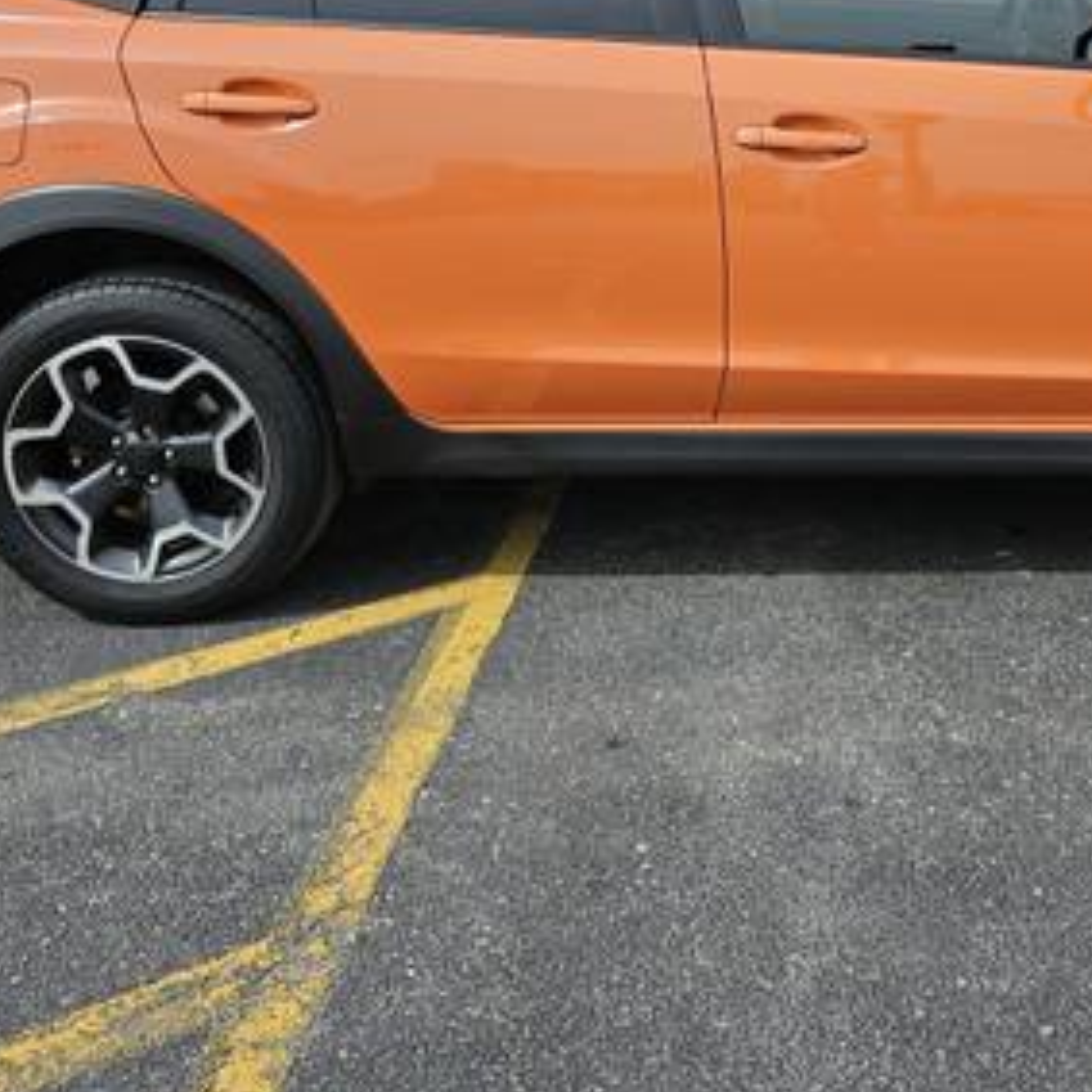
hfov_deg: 35.8
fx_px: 1642
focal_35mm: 46
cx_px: 841
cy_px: 247
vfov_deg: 35.8
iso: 25
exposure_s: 1/1994
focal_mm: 5.4
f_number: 1.8
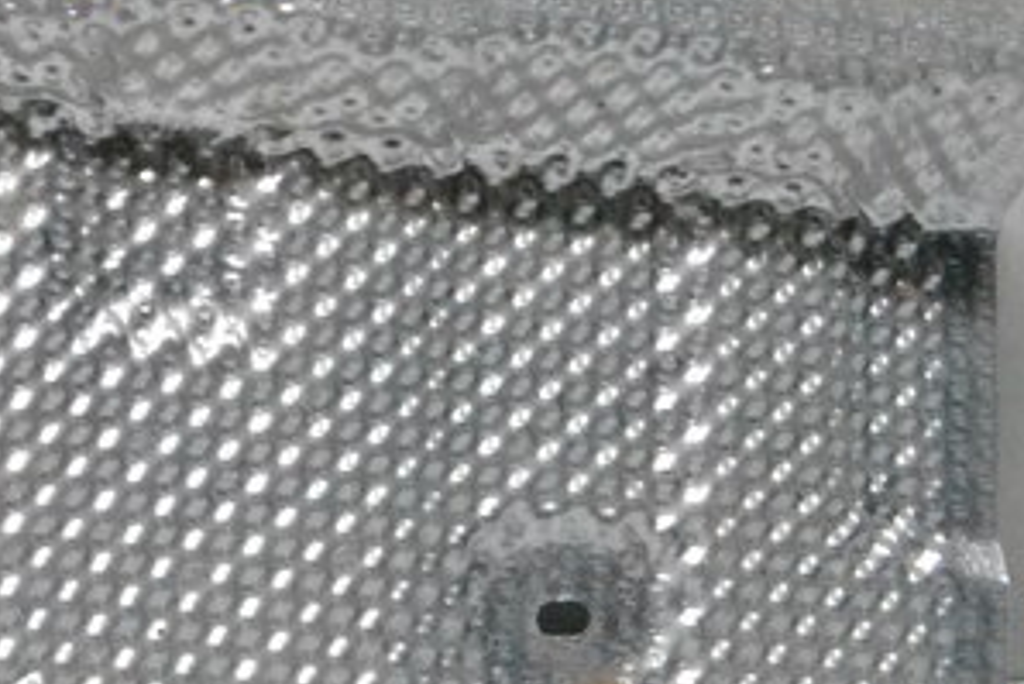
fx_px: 2931
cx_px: -485
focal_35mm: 103
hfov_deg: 17.8
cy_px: -67
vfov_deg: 13.1
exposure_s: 1/160
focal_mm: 20
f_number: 13
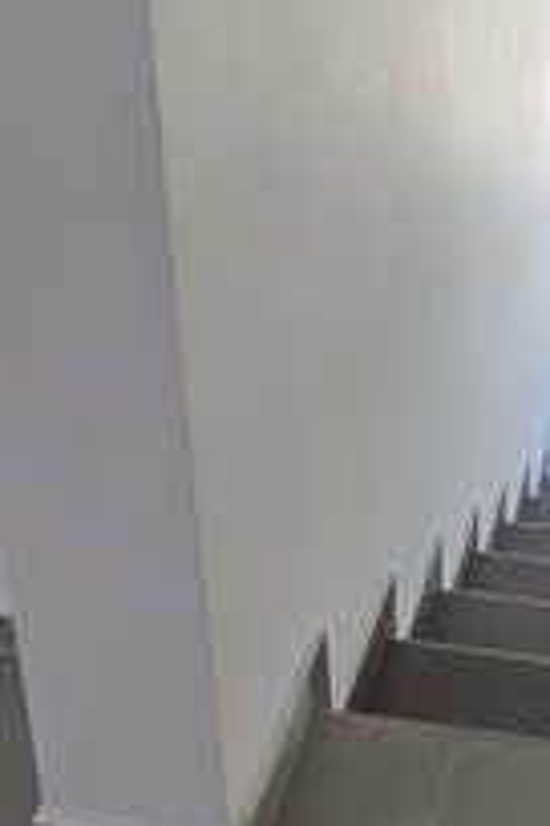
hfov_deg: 24.2
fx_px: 1214
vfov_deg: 33.6
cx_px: 566
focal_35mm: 53
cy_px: -36
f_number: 2.2
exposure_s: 1/100
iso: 100
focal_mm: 2.2
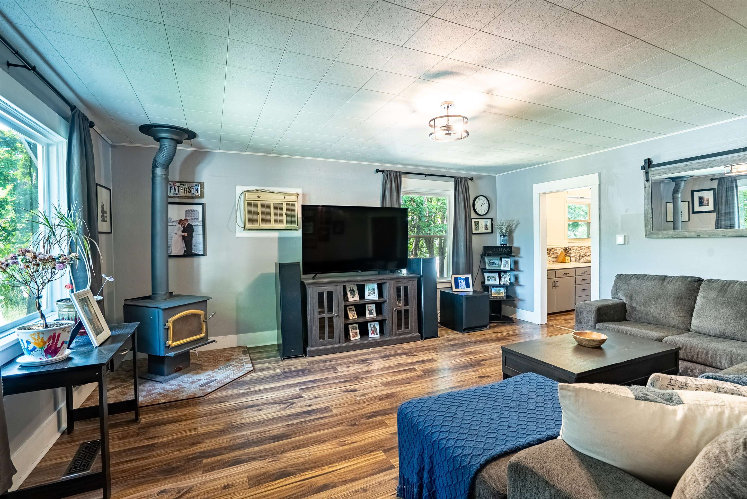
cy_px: 250
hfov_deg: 96.7
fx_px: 332
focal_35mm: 16
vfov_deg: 73.8
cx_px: 374
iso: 400
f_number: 8
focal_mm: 16
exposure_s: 1/40
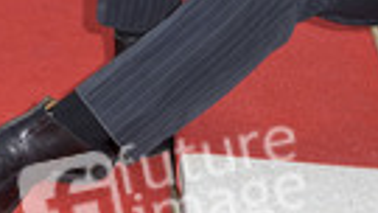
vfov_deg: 6.8
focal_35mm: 171
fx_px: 1714
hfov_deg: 12.6
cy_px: -227
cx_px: 244
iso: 800
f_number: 6.3
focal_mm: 55
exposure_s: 1/250
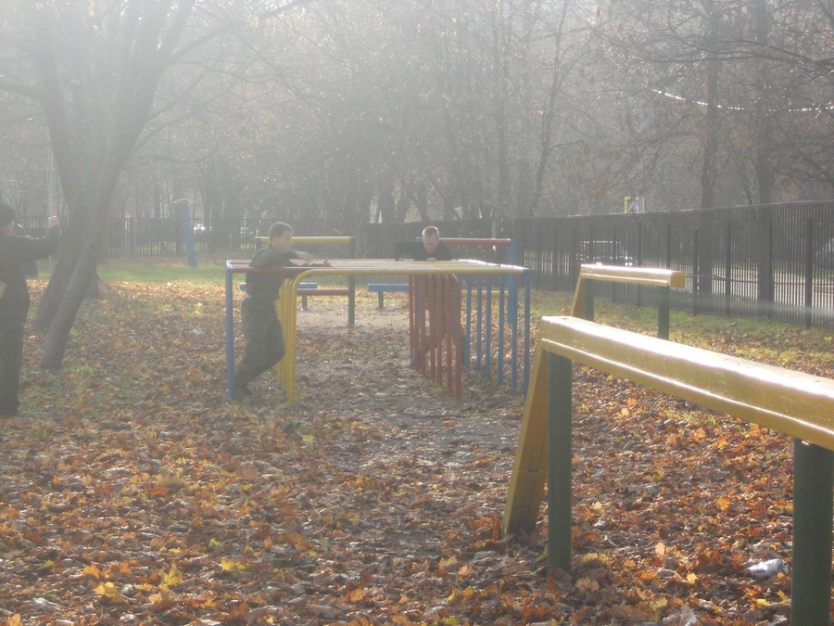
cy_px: 313
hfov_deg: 18.2
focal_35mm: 108
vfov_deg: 13.7
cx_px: 417
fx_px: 2602
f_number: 5.9
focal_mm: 19.6
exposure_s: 1/80
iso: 80
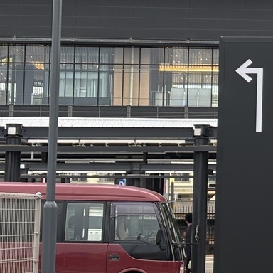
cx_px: 437
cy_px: 52
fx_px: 1508
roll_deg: +0.4
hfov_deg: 10.0
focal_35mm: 169
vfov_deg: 10.3
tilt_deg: +6.9
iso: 32
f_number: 1.6
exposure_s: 1/426
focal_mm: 5.96
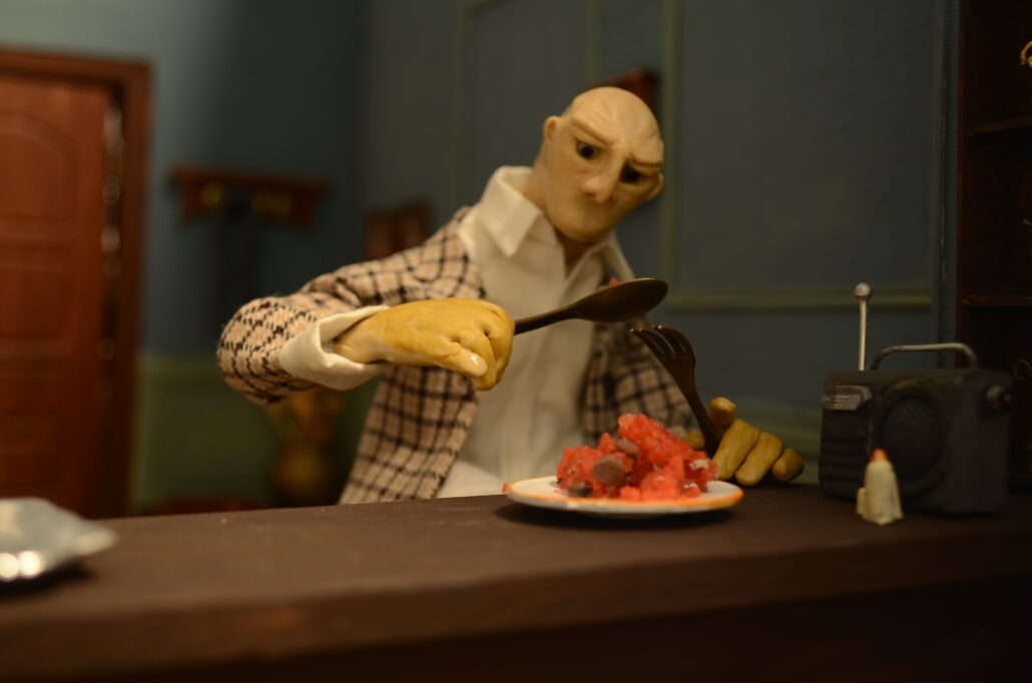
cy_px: 342
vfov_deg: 29.7
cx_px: 516
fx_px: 1287
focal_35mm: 45
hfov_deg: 43.7
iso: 200
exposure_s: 2
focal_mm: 30
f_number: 4.5
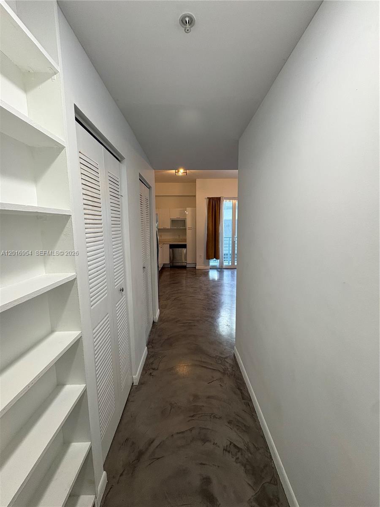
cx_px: 190
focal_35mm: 14
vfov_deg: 102.1
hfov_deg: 85.7
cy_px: 254
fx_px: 205
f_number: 2.2
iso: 200
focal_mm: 2.22
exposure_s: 1/120
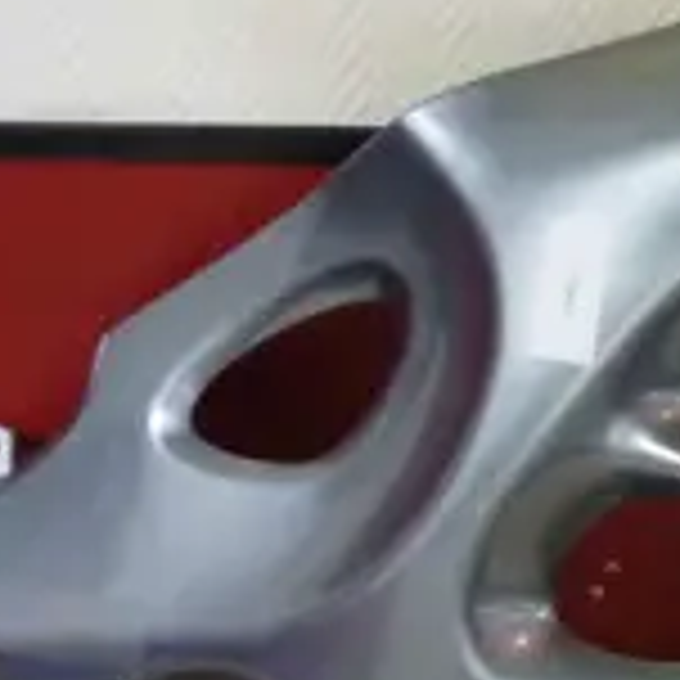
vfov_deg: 18.6
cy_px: 189
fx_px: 2067
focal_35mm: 93
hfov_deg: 17.6
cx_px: 874
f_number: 2.8
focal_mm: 5.5
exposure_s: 1/13
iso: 400
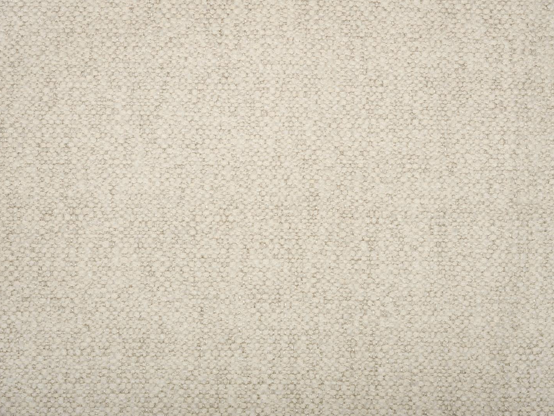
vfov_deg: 17.4
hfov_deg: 23.0
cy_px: 209
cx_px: 303
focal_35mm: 85
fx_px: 1361
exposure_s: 1/160
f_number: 11
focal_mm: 78
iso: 200
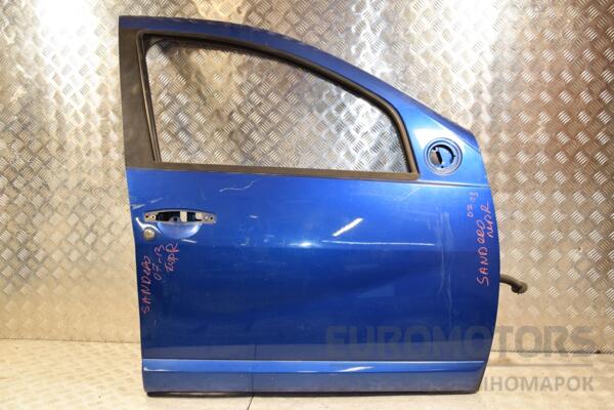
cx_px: 307
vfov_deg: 36.9
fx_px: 614
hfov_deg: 53.1
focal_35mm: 36
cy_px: 205
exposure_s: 1/200
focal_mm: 24
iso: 800
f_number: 5
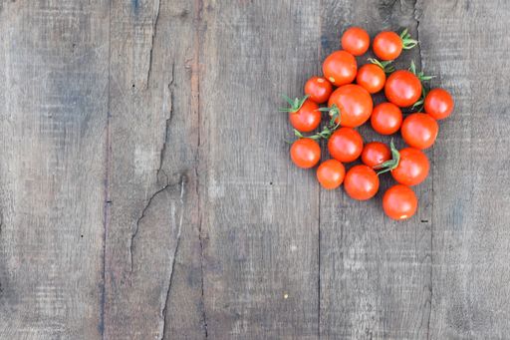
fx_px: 1806
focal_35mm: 128
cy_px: 170
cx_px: 255
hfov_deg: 16.1
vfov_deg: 10.7
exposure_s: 1/320
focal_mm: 85
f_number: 4.5
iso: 800
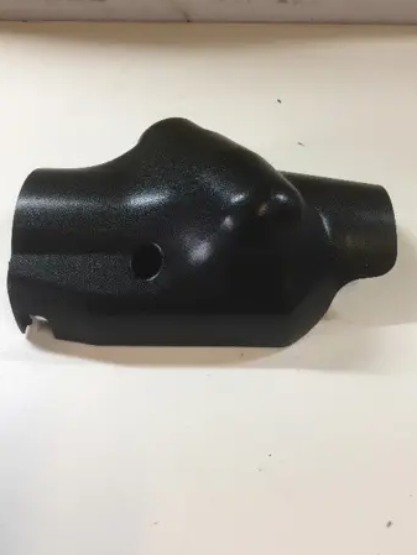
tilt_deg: -53.3
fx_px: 498
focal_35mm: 31
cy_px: 274
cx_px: 220
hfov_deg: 45.4
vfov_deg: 58.3
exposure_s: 1/33
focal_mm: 4.15
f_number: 2.2
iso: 100
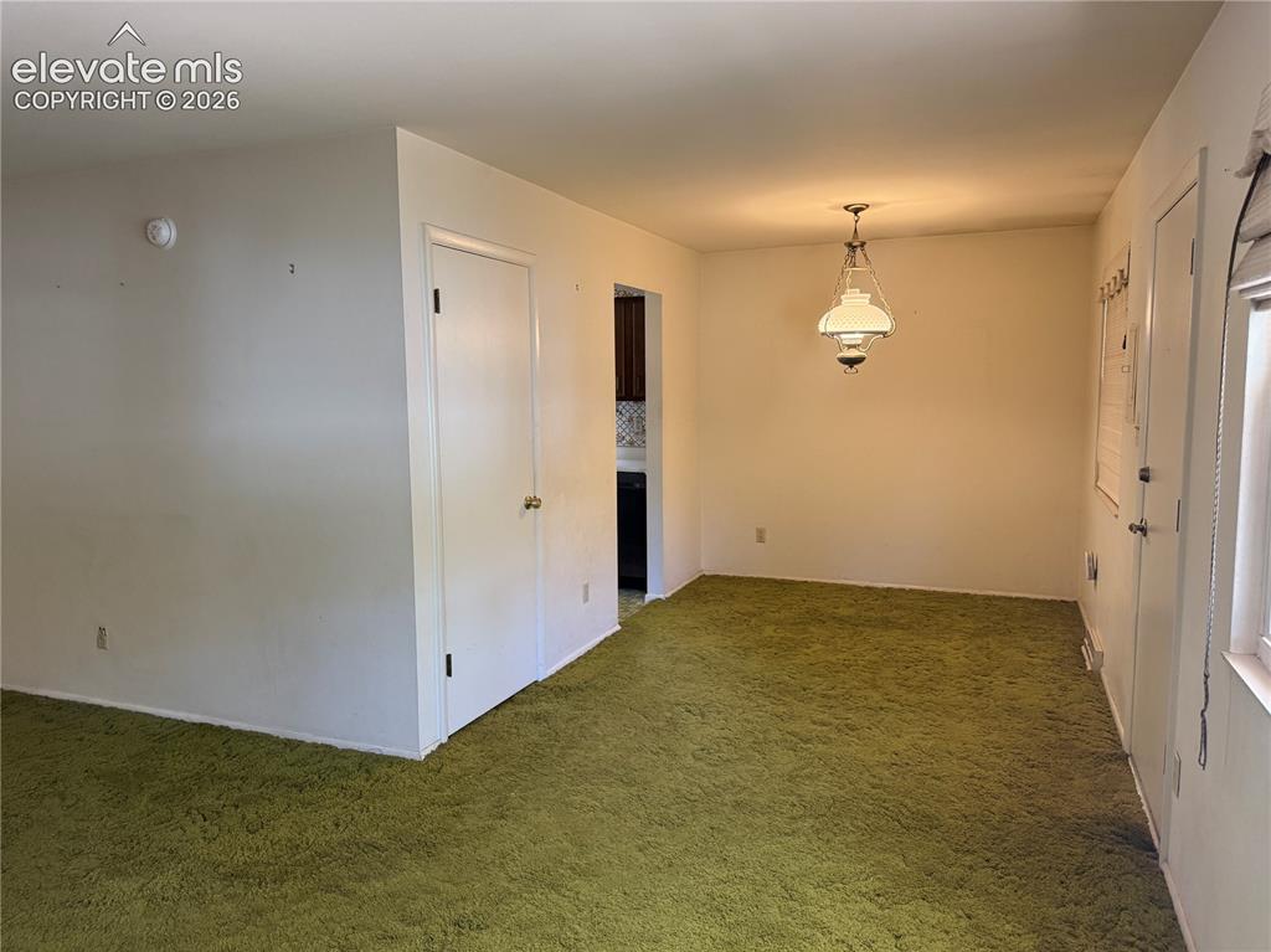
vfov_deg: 56.8
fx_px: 881
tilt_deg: -5.8
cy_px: 476
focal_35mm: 24
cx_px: 636
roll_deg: +1.0
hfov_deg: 71.6
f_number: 1.78
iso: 250
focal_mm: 6.76
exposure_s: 1/60
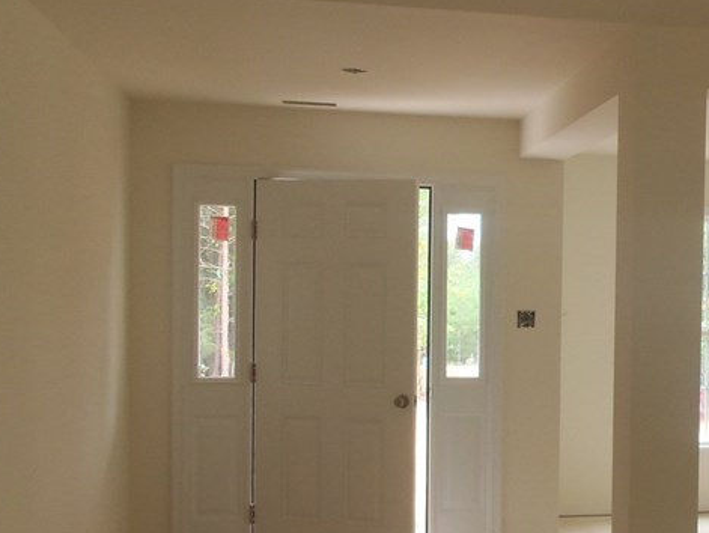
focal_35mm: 63
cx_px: 700
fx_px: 1291
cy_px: 345
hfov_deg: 28.9
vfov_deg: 23.2
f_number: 3.4
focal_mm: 5.2
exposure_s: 1/30
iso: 100
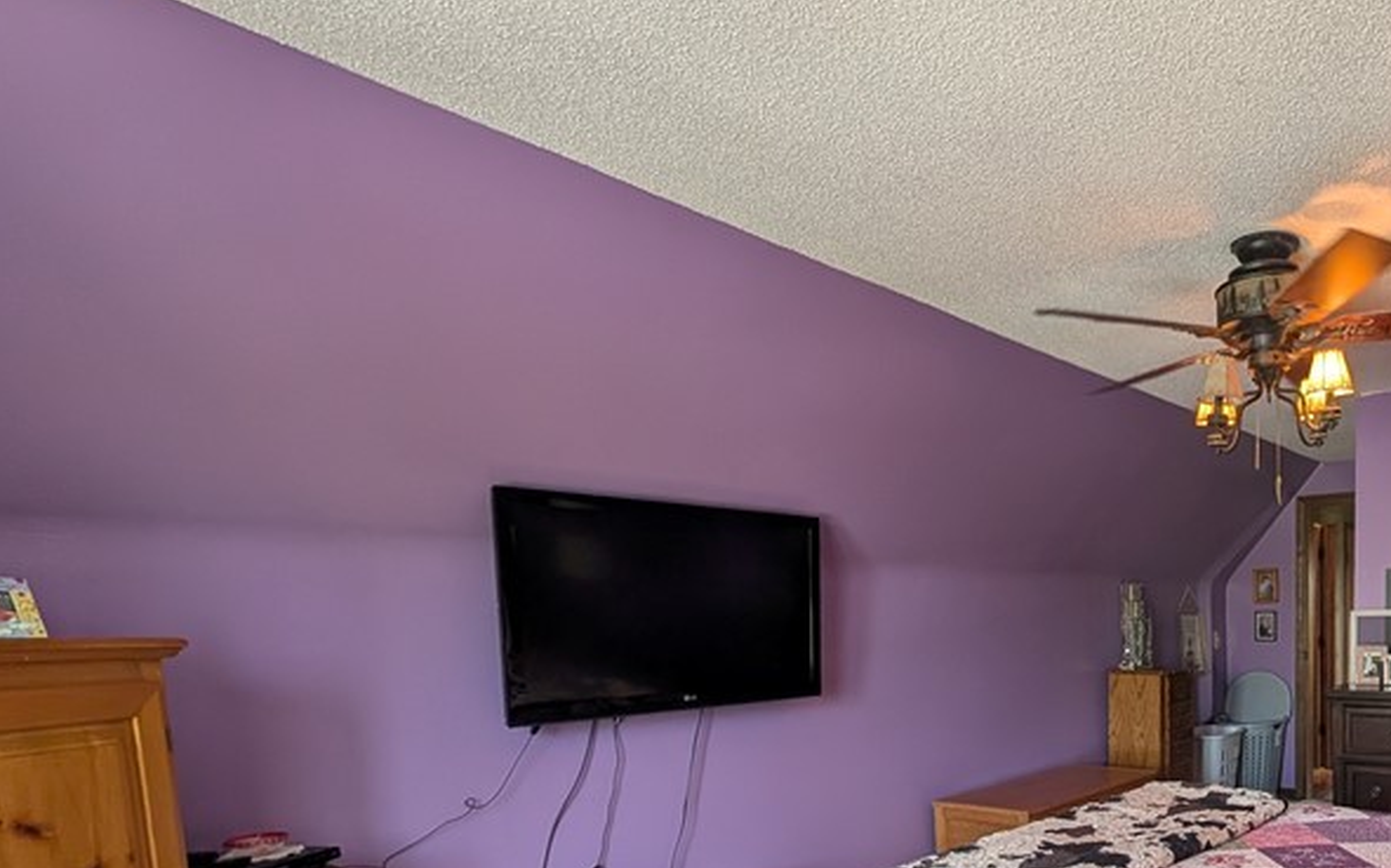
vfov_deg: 50.6
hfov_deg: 70.0
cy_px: 729
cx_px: 1154
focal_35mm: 22
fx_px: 834
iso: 115
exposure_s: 1/120
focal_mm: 2.02
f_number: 1.7
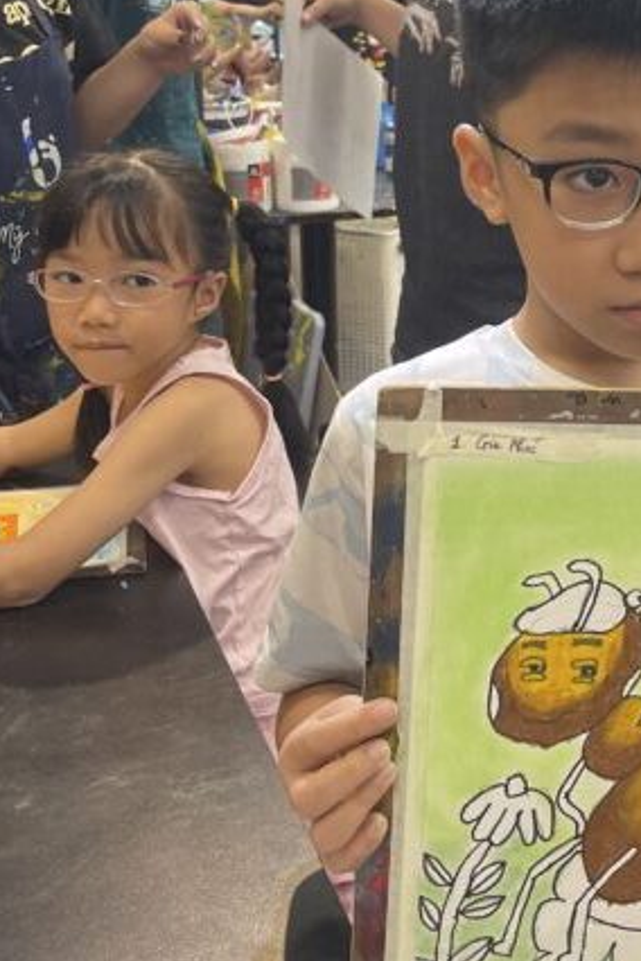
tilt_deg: -12.4
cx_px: 607
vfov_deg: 32.3
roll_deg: -0.8
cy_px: 255
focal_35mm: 61
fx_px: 1629
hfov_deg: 21.6
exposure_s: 1/121
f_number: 1.6
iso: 125
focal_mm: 5.1
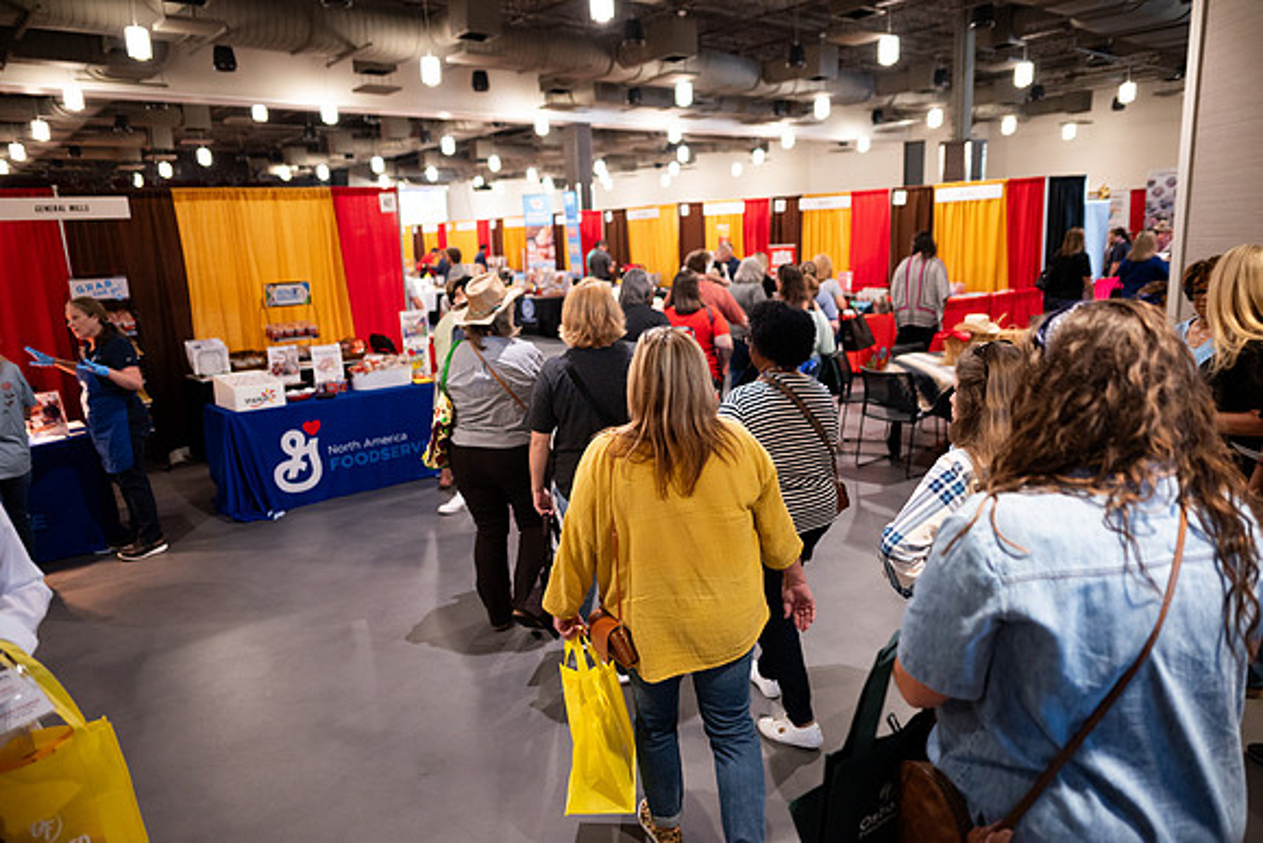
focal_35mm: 24
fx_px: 842
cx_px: 632
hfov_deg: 73.7
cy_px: 422
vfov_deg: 53.2
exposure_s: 1/200
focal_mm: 24
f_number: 1.8
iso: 1250
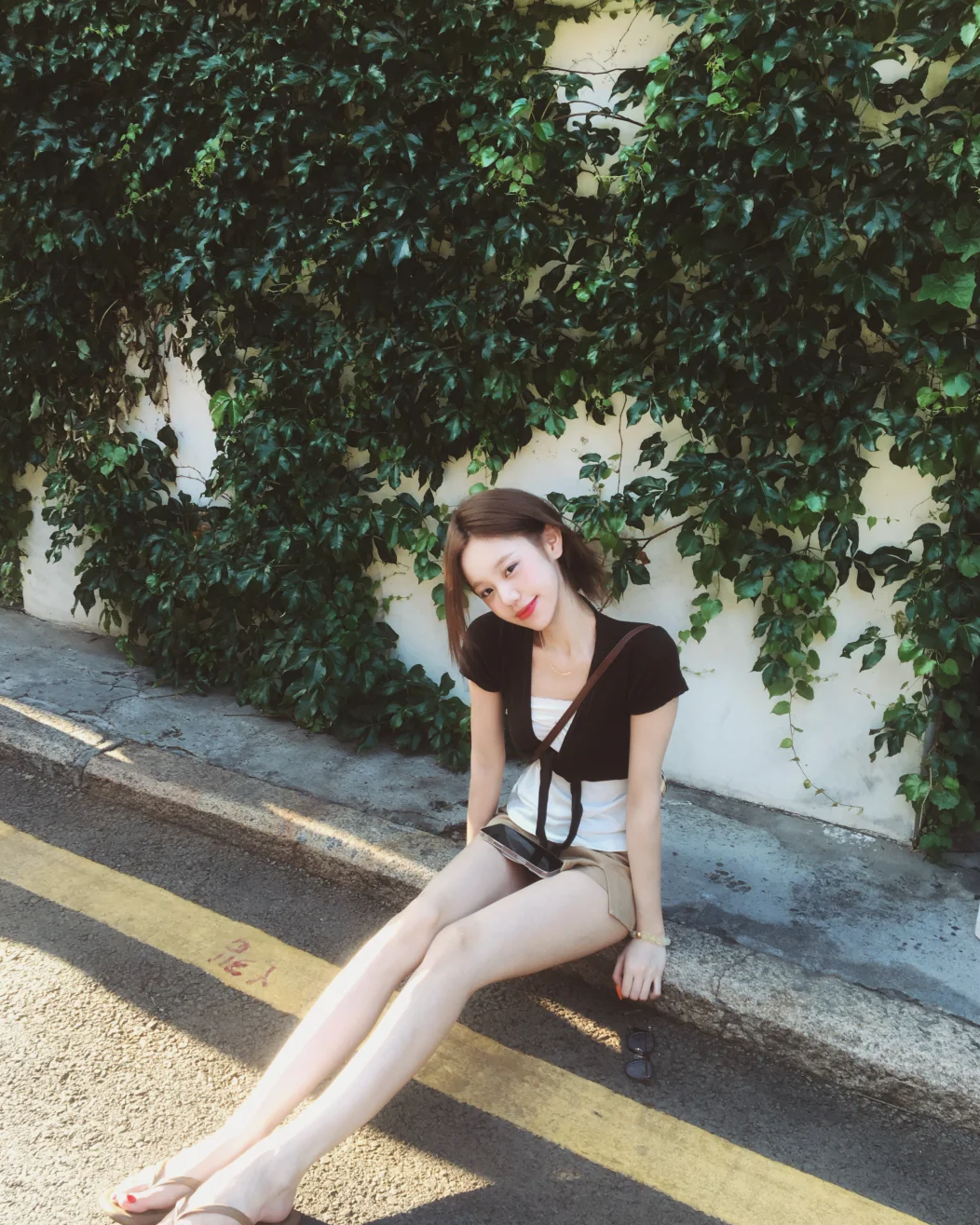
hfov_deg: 47.1
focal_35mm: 31
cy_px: 666
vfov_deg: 57.1
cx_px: 493
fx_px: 1124
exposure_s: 1/100
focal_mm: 4.15
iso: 32
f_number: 2.2
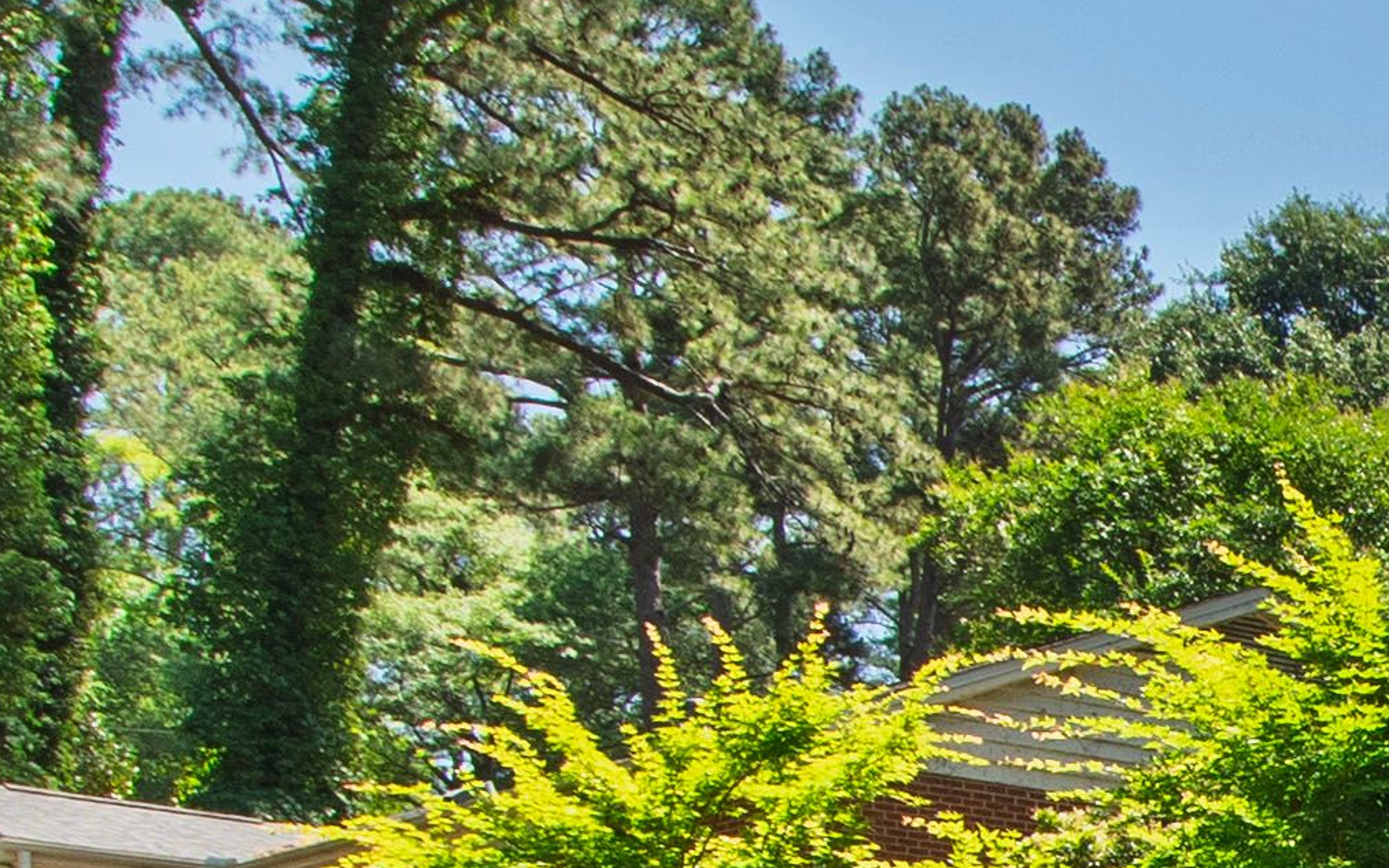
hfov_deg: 20.5
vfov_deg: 14.2
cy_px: 1407
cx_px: 2173
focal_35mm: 84
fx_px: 3180
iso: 100
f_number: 8
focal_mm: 10
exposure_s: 1/160
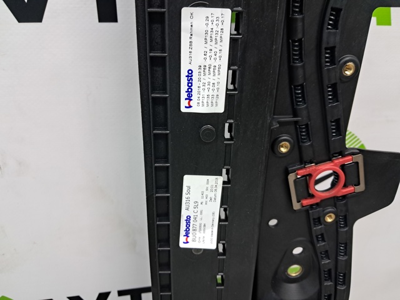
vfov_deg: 51.3
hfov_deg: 65.4
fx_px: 312
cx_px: 200
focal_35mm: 27
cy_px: 150
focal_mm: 4
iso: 200
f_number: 1.8
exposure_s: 1/50
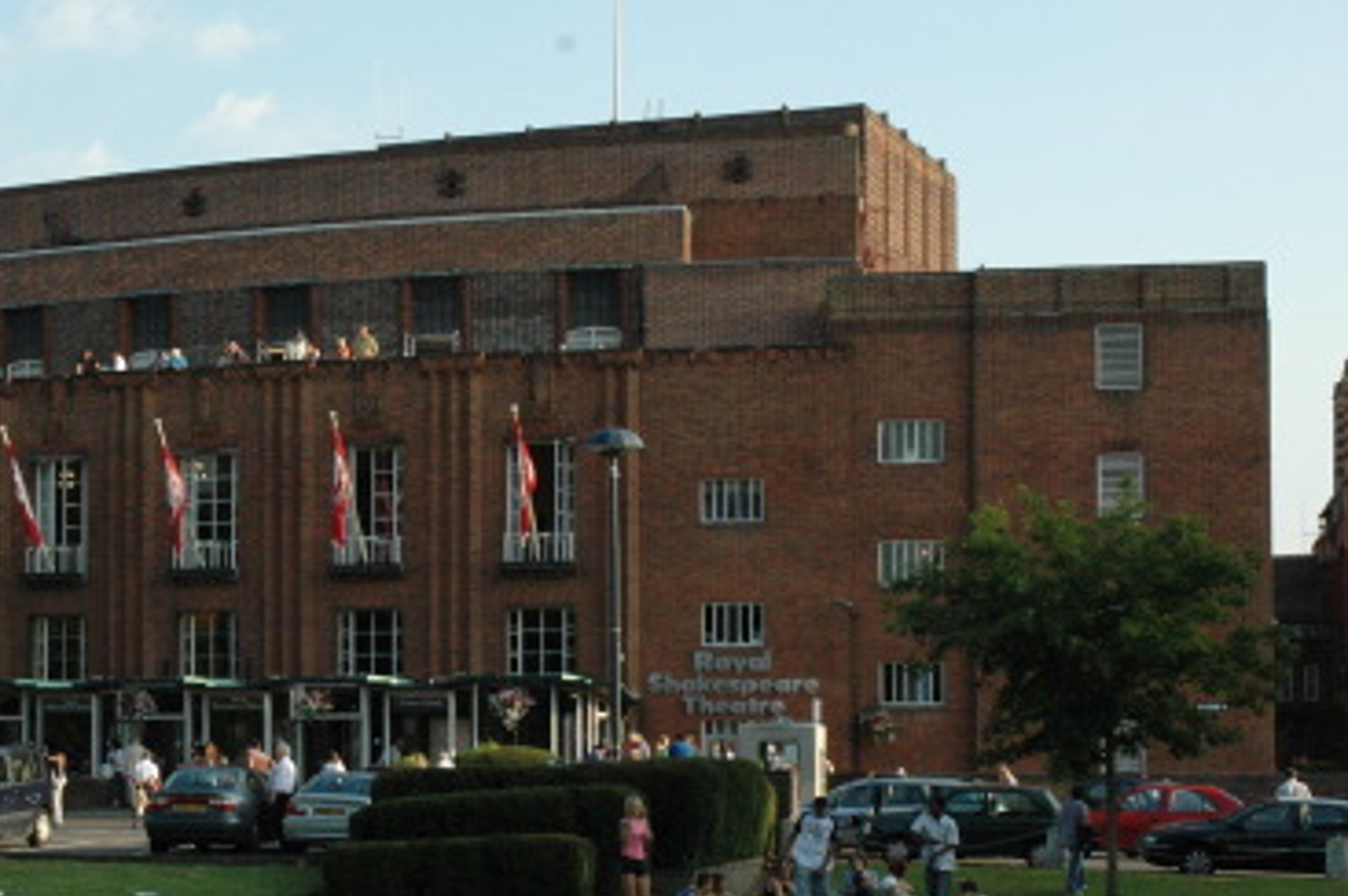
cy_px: 604
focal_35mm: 89
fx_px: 3330
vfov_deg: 15.3
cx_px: 235
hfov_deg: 22.5
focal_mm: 34
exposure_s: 1/400
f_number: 10
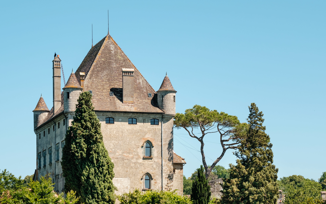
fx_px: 977
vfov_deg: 11.9
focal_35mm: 110
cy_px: 104
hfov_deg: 18.9
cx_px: 163
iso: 400
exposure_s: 1/640
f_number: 8
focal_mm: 71.5
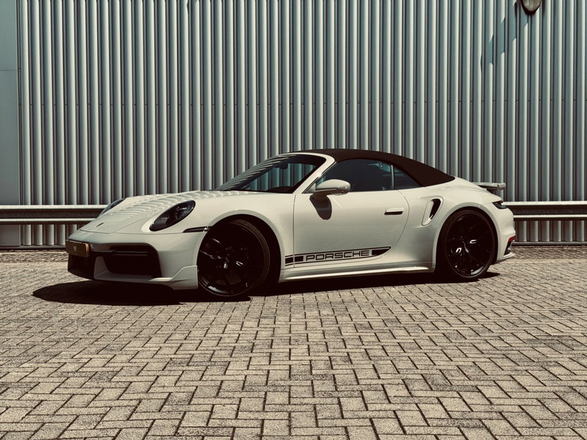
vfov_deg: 30.3
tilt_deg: -1.8
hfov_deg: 39.7
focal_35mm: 48
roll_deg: +0.6
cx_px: 294
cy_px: 220
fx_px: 814
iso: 64
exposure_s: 1/6410
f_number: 1.78
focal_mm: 6.76
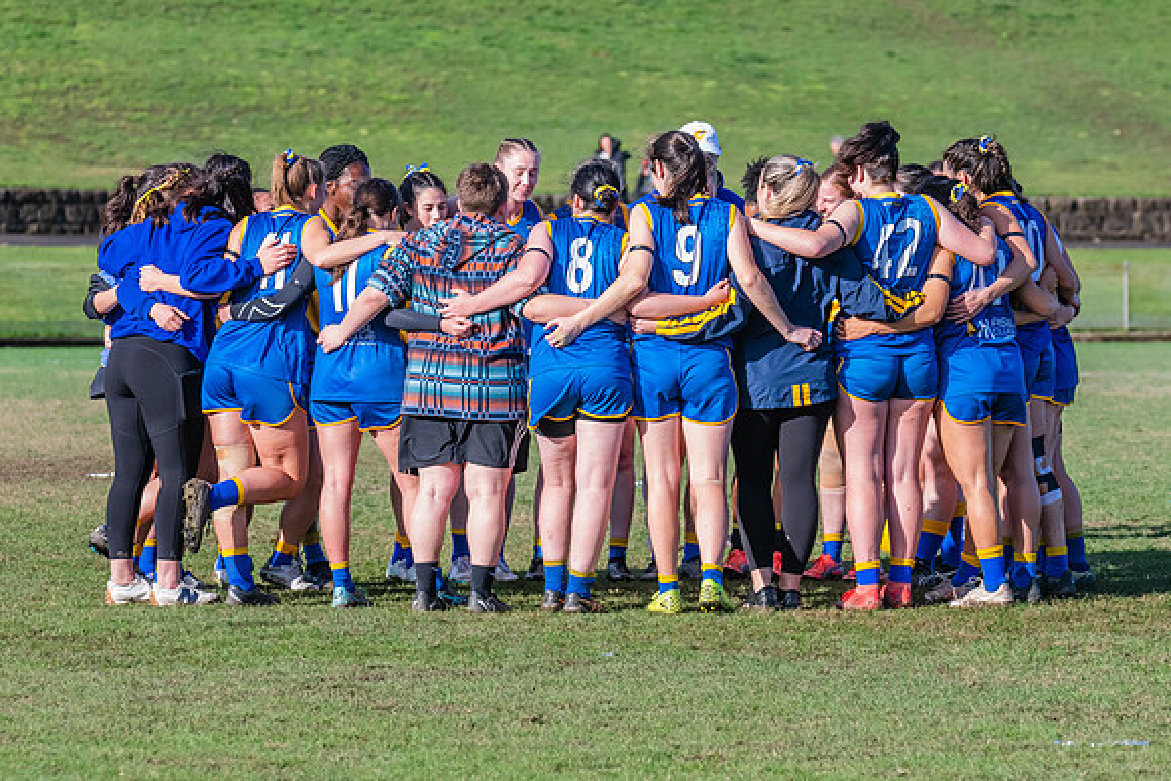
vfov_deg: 4.7
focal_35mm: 291
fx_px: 9458
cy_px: 341
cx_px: 588
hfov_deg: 7.1
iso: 800
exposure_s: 1/1250
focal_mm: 195
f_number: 8
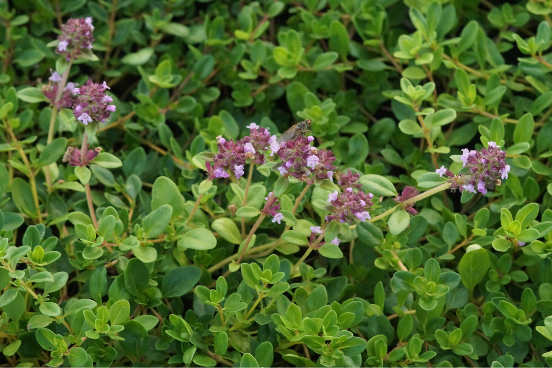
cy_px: 184
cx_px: 276
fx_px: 2300
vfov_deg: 9.1
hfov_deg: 13.7
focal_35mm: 150
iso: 1600
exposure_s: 1/160
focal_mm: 100
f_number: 8
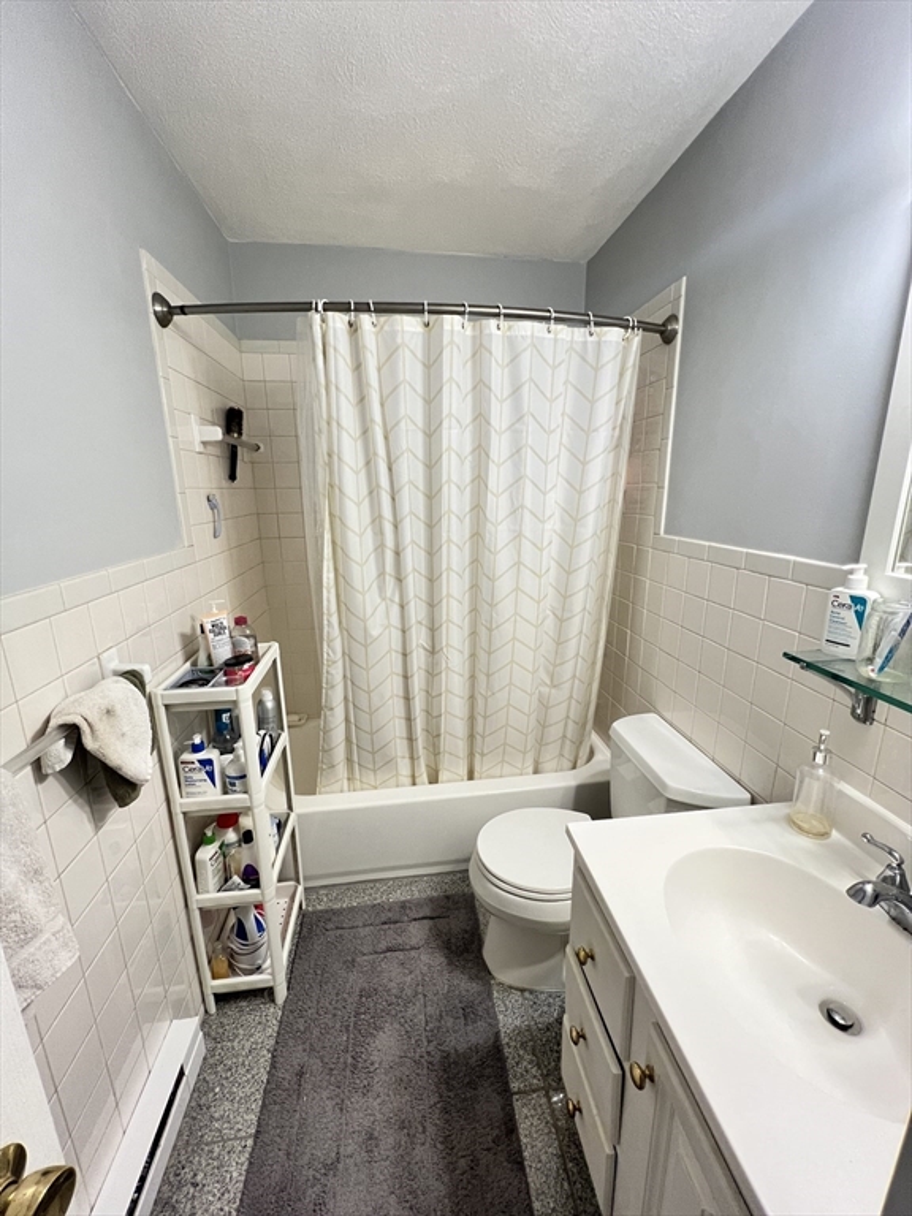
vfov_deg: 106.2
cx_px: 456
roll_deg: +0.2
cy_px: 608
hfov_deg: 89.9
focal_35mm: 13
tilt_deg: -13.2
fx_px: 457
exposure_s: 1/60
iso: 200
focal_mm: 1.57
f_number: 1.8
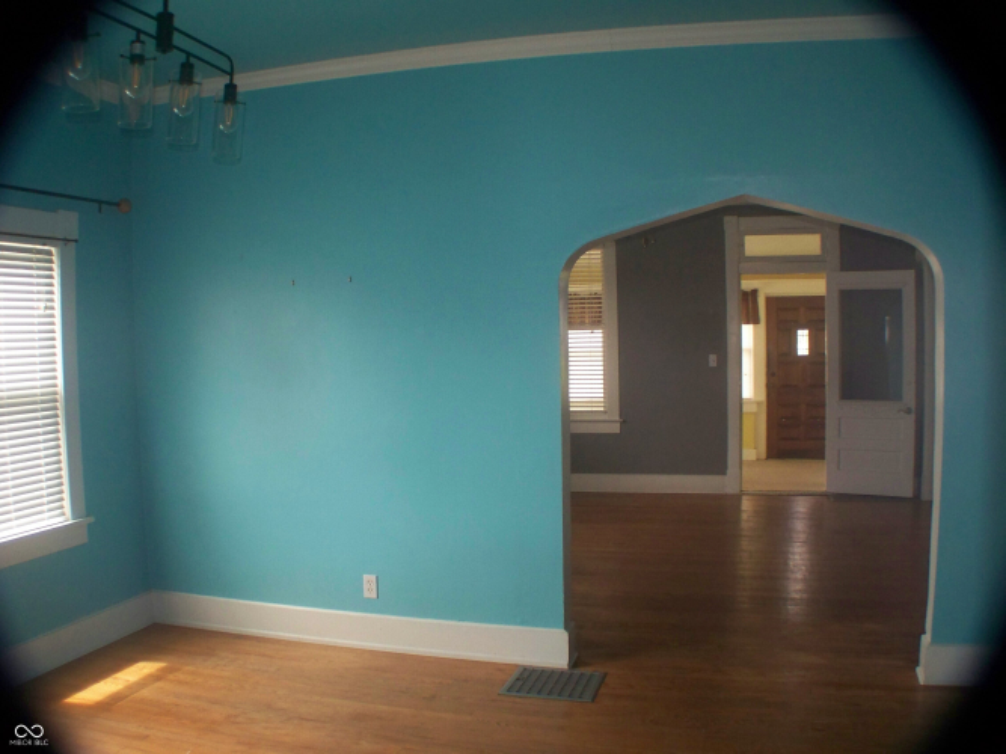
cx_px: 503
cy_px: 377
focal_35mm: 38
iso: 200
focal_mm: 6.3
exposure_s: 1/60
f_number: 2.8
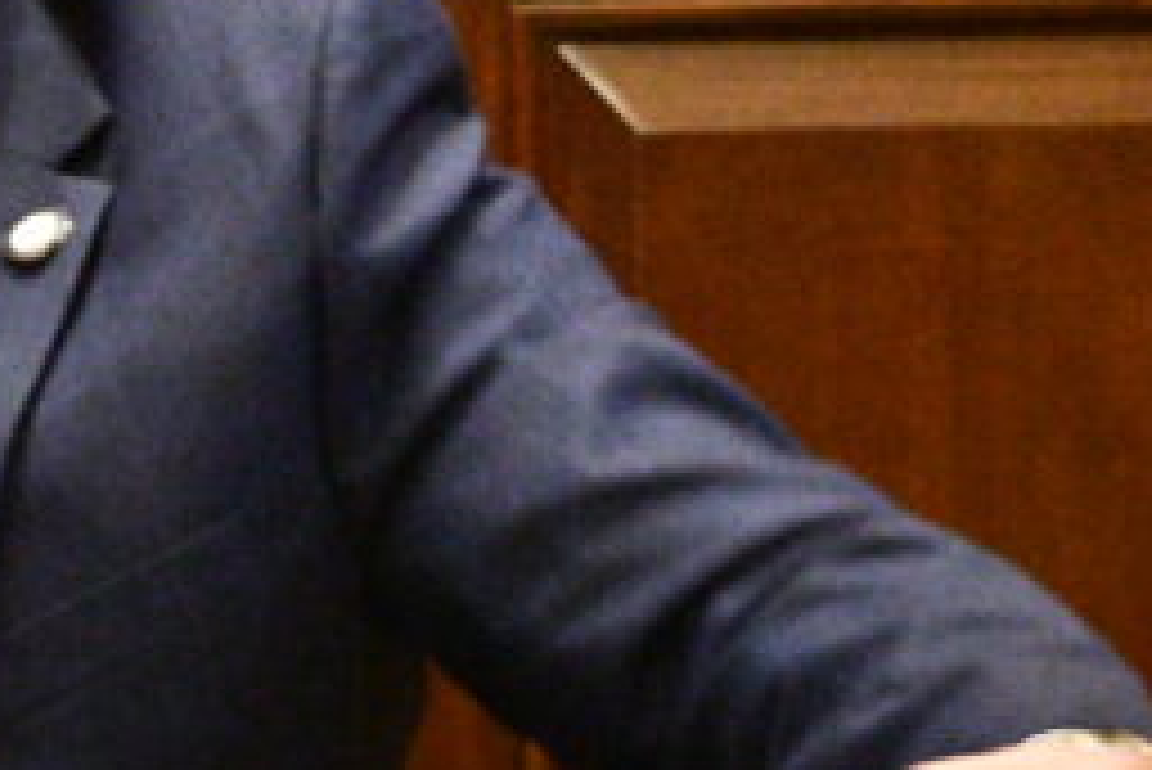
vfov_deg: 5.2
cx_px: -423
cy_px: -115
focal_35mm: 264
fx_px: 8452
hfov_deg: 7.7
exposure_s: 1/40
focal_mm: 44
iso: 12800
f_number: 5.3
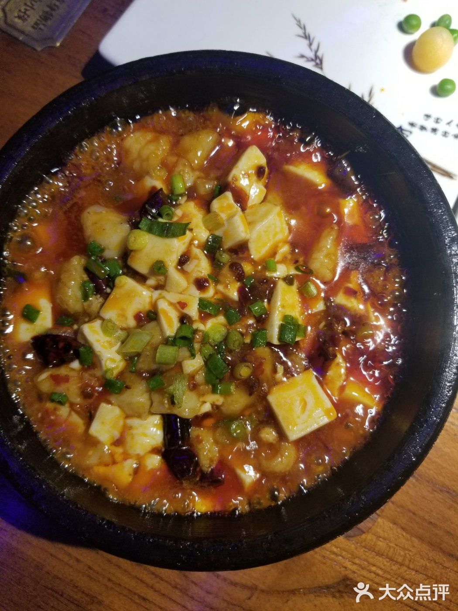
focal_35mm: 26
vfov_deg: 67.3
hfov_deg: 53.1
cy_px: 306
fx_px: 459
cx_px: 229
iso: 125
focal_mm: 4.25
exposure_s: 1/100
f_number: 1.7
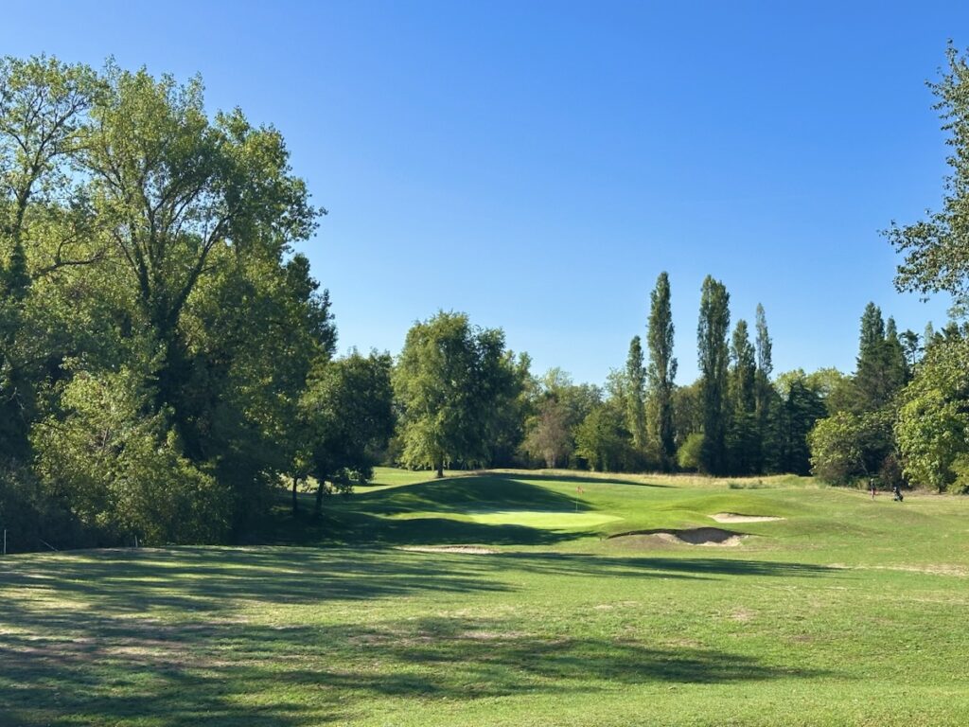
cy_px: 364
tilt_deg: +4.2
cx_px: 484
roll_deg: -0.9
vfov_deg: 30.3
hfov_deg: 39.7
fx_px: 1344
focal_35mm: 48
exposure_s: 1/3731
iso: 64
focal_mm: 6.86
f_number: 1.78
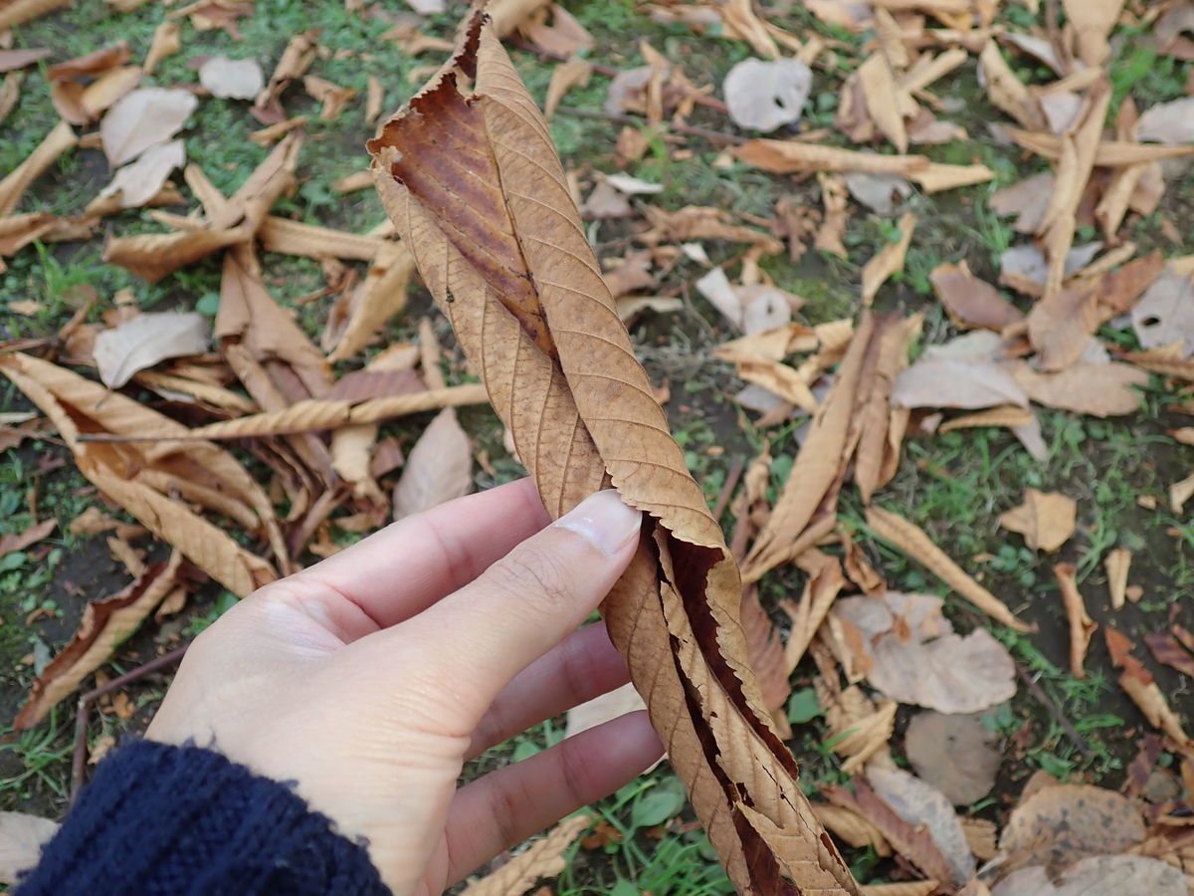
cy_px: 448
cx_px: 597
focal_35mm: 30
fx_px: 1035
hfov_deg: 60.0
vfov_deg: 46.8
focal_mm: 5.5
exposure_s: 1/125
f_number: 2.3
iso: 100
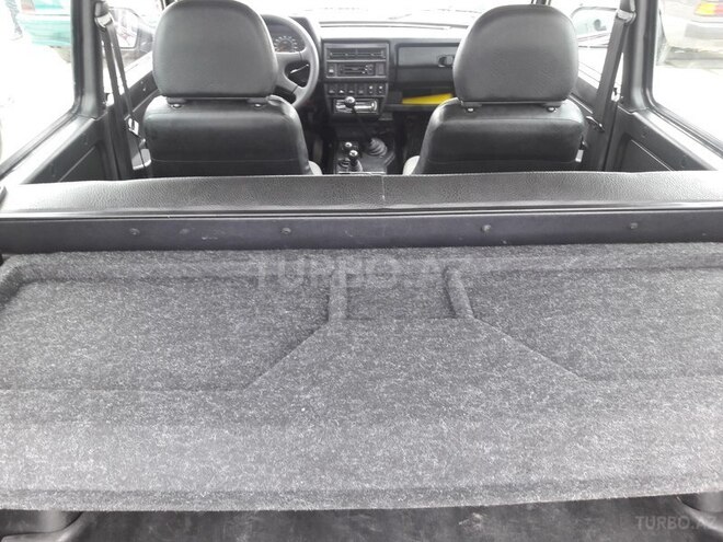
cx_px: 362
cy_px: 271
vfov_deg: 49.7
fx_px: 585
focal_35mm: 28
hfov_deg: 63.4
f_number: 1.9
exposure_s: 1/33
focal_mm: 3.7
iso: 64
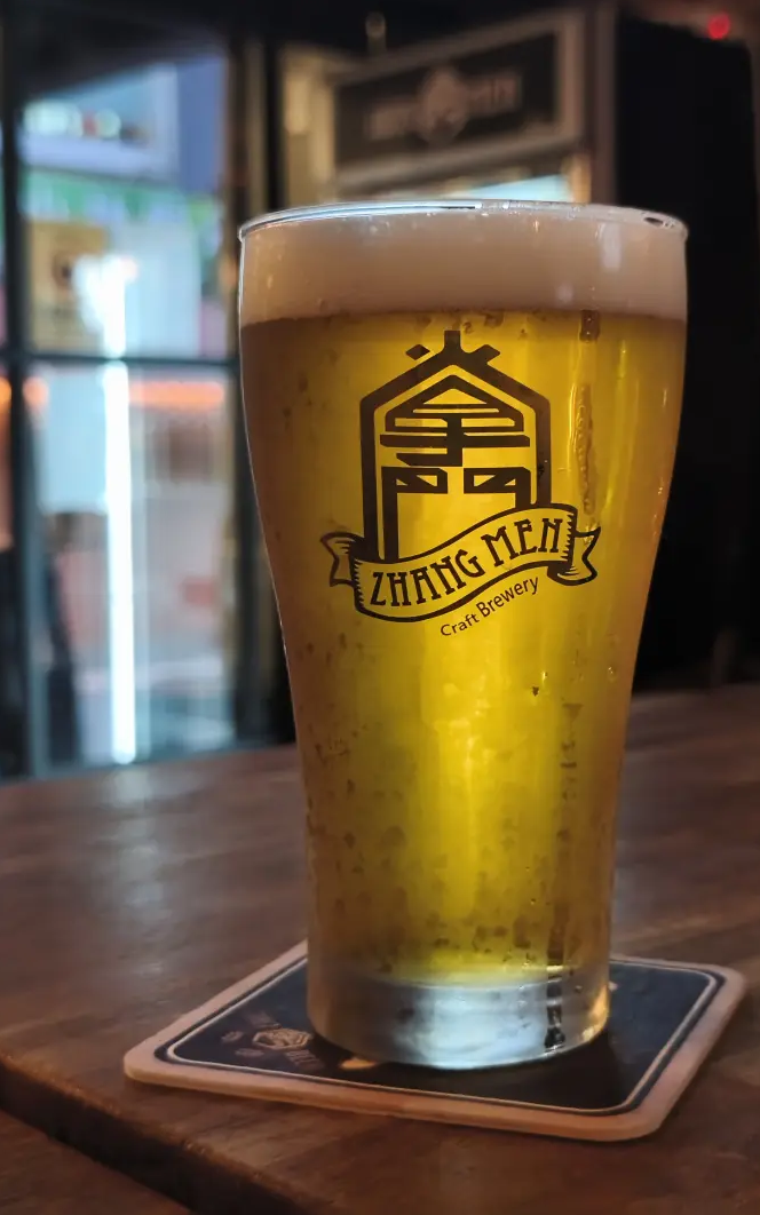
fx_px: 1623
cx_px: 438
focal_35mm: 49
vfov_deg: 41.0
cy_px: 607
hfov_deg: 26.3
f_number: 1.65
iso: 800
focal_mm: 6.18
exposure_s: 1/60
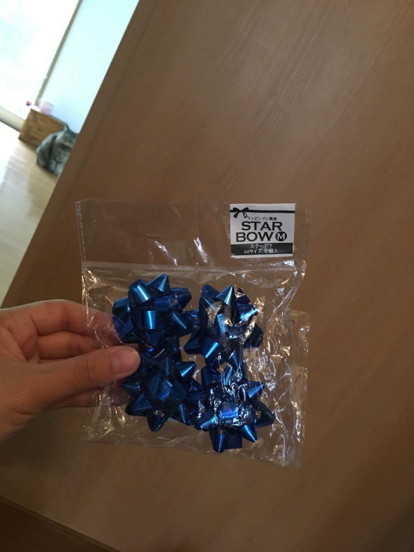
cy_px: 276
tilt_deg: -15.6
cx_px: 207
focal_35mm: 29
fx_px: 462
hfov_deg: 48.2
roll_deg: -31.4
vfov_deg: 61.7
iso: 200
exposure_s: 1/15
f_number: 2.2
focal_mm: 4.15
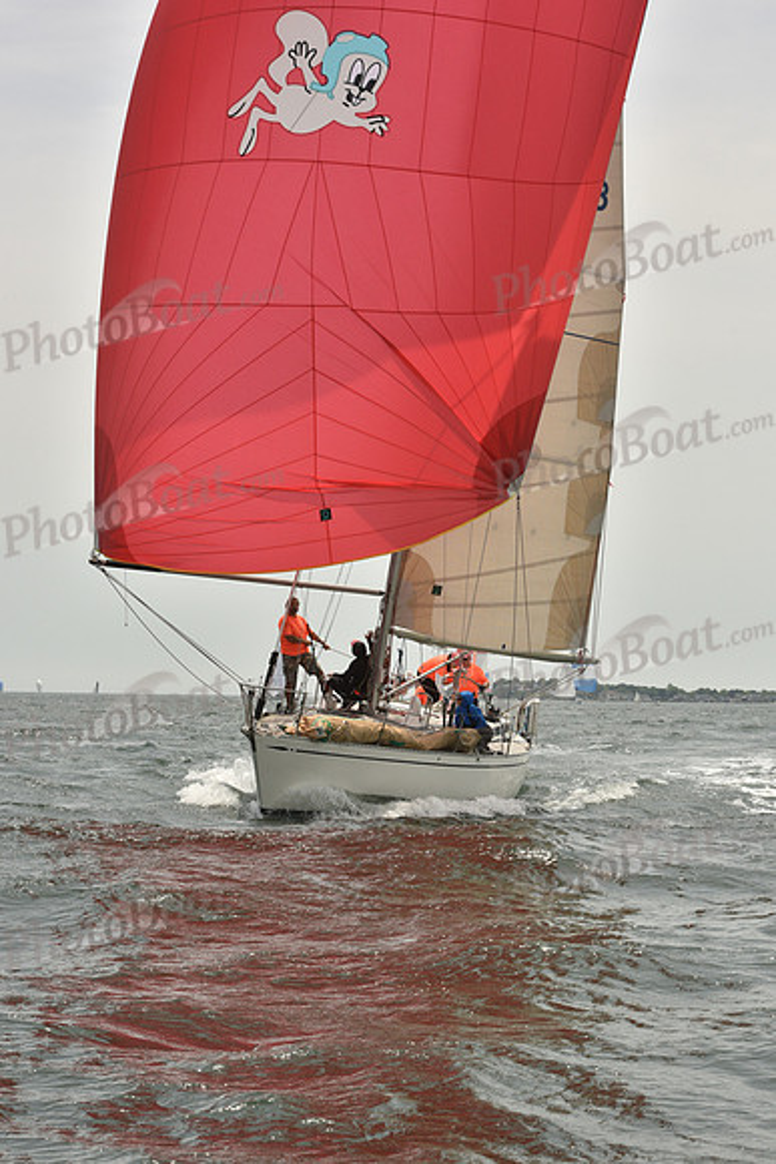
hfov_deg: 19.5
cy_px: 582
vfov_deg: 28.8
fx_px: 2262
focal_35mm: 70
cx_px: 388
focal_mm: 70
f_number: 11
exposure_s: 1/1000
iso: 400
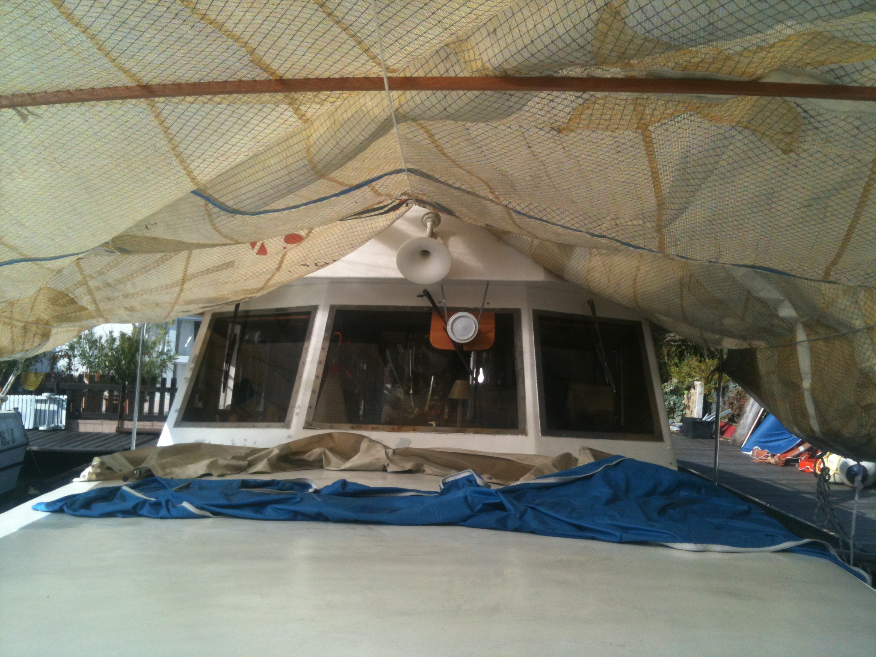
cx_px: 438
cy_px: 328
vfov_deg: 40.7
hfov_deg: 52.6
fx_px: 886
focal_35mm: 35
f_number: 2.8
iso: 64
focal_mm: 3.85
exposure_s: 1/1179
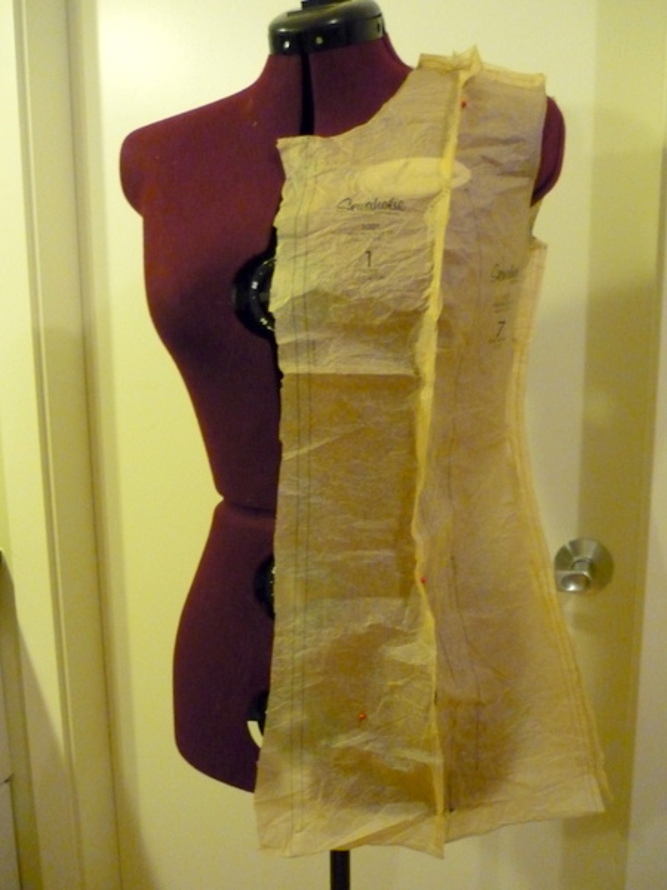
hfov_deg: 42.9
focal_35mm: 33
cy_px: 445
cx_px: 334
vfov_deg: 55.4
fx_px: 848
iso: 800
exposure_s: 1/20
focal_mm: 5.5
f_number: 2.8
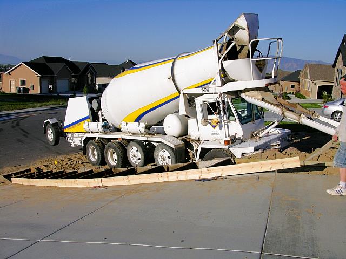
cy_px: 130
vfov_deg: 40.7
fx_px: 350
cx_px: 173
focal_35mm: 35
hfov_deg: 52.6
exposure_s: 1/302
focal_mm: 8.9
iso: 50
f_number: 7.1
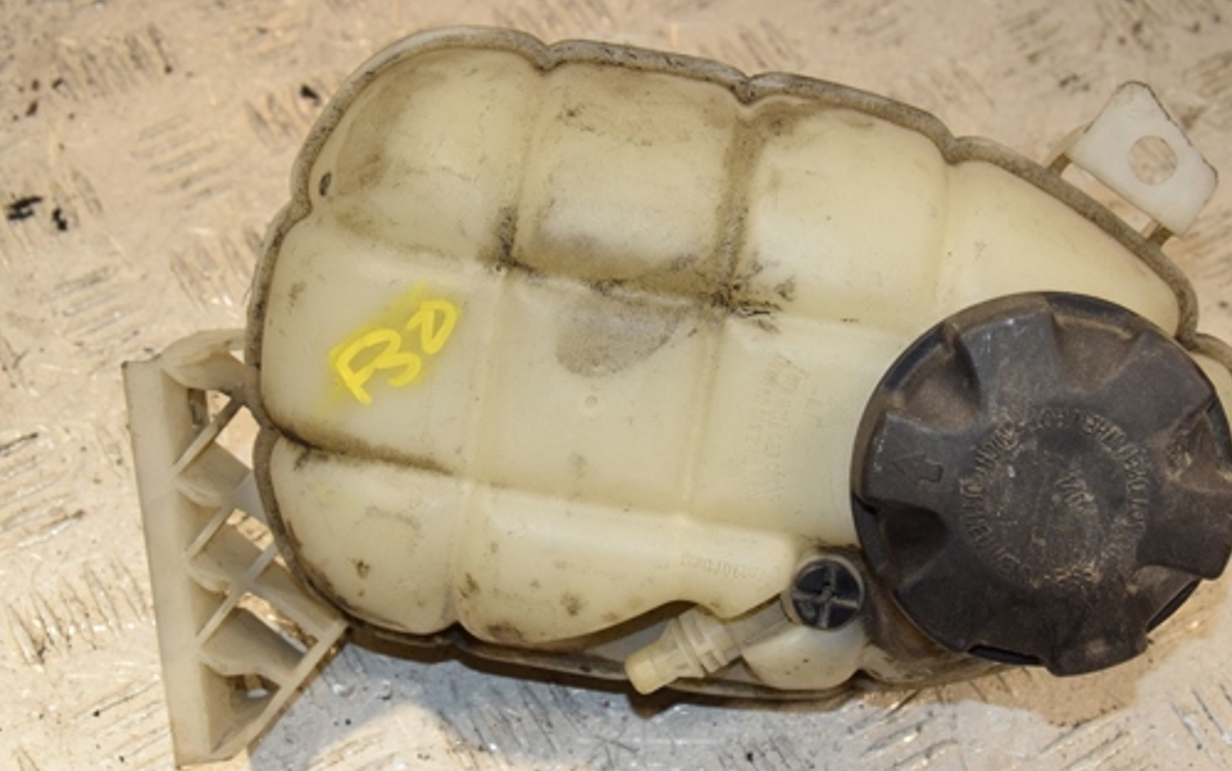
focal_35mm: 69
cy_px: 386
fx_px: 2305
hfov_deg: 29.9
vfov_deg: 19.0
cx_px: 662
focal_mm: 35
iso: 800
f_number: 6.3
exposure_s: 1/200
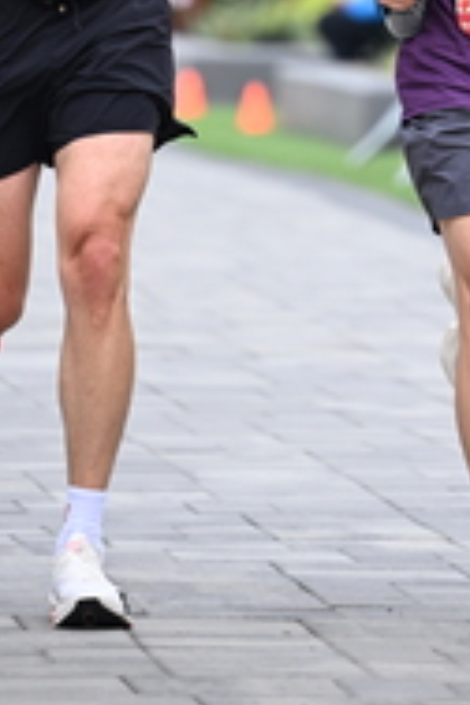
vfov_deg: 4.0
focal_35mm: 510
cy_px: -298
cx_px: 449
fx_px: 9987
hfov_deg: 2.7
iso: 640
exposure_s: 1/1250
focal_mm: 175
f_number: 2.8
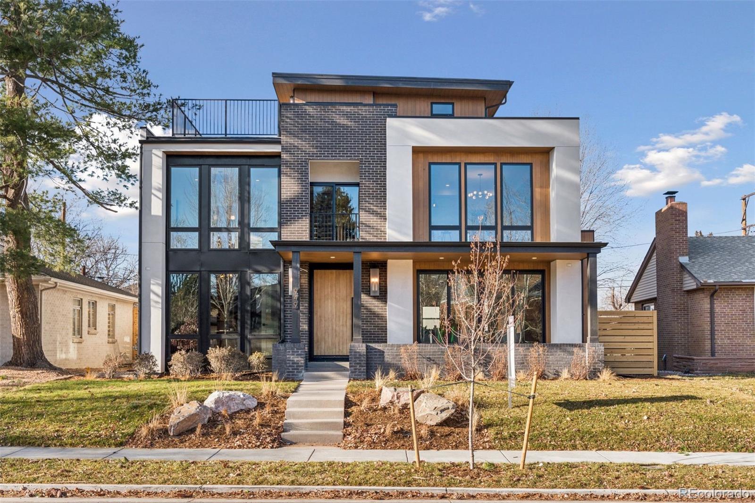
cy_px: 252
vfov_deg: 37.8
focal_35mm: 35
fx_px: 734
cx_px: 378
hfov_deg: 54.4
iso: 400
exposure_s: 1/250
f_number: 10
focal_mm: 35
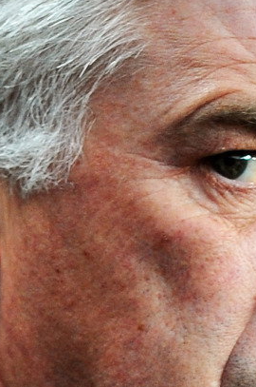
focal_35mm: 1405
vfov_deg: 1.5
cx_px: 171
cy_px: 342
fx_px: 15037
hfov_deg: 1.0
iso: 1000
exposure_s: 1/400
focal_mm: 400
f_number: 2.8
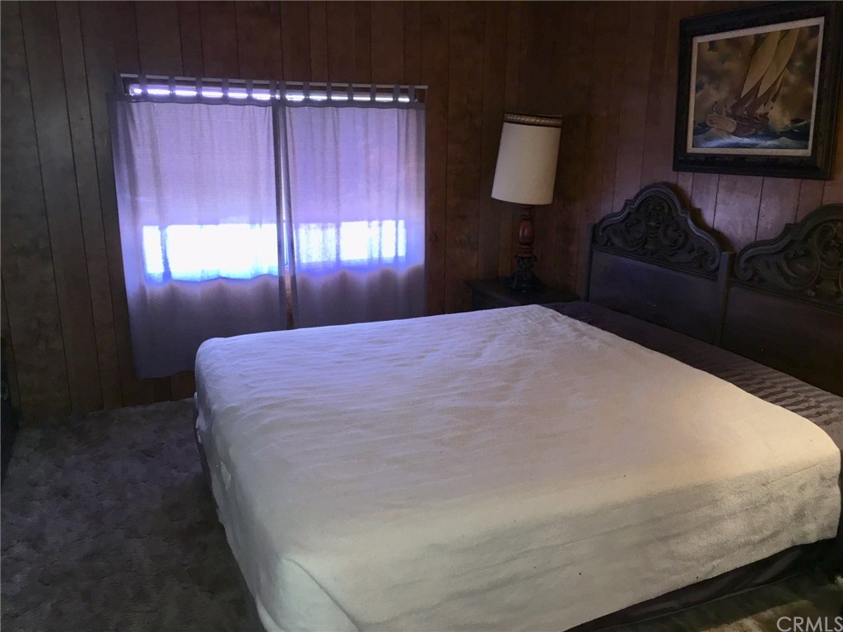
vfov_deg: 48.2
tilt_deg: -15.2
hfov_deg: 61.7
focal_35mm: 29
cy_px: 316
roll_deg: -0.1
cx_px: 422
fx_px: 706
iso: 80
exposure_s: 1/30
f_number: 2.2
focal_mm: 4.15
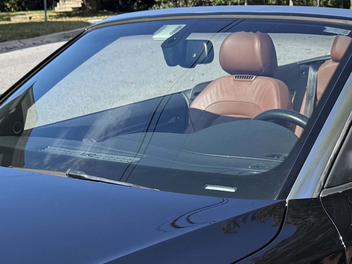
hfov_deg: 24.7
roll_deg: +1.3
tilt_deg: -22.4
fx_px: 803
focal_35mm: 79
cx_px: 153
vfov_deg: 17.3
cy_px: 363
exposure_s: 1/1855
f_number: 1.78
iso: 80
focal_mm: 6.76
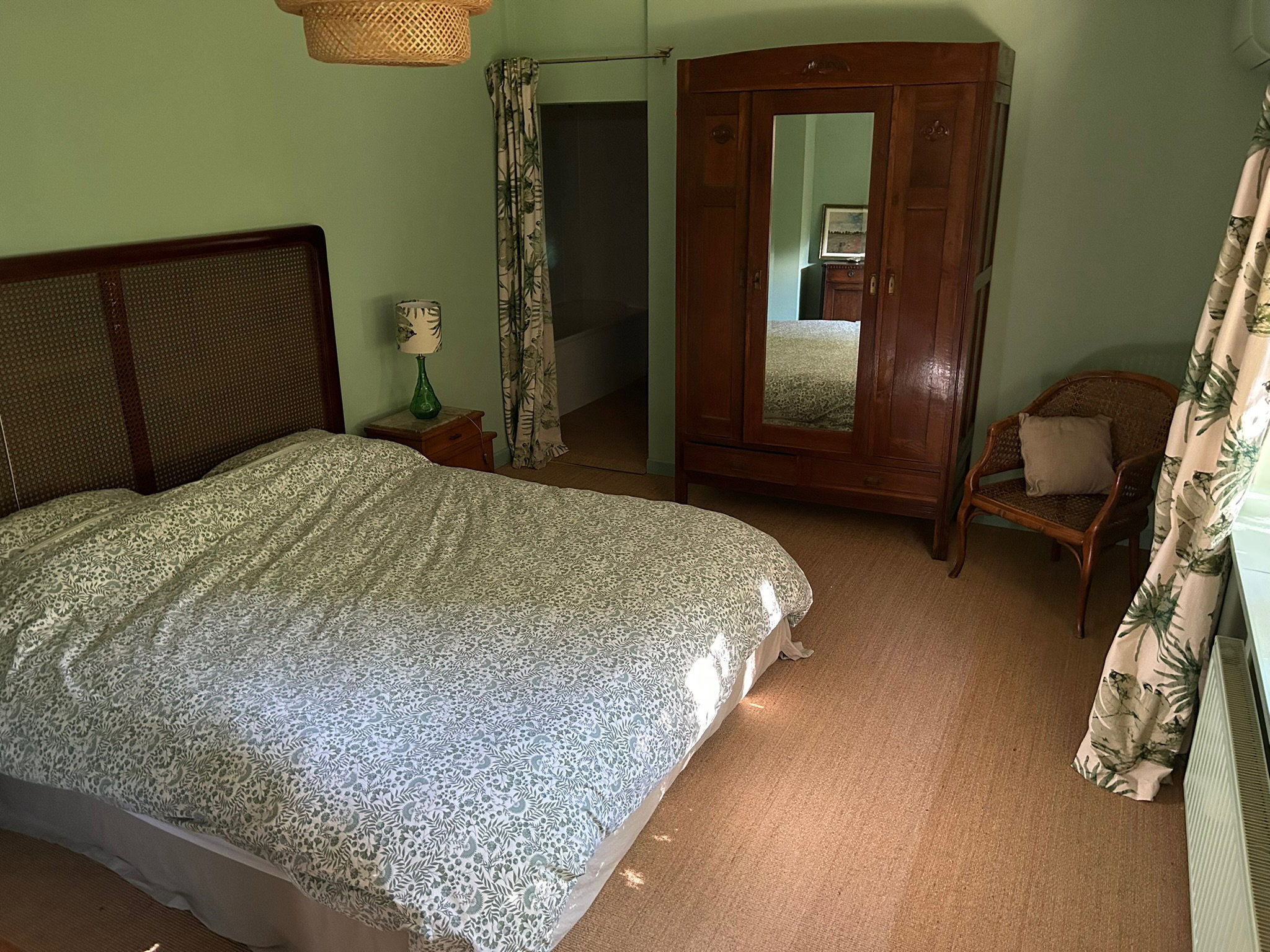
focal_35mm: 26
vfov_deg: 53.1
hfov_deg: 67.3
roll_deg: +1.2
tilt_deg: -19.3
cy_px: 476
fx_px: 954
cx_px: 635
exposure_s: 1/33
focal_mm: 5.7
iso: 500
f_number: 1.5
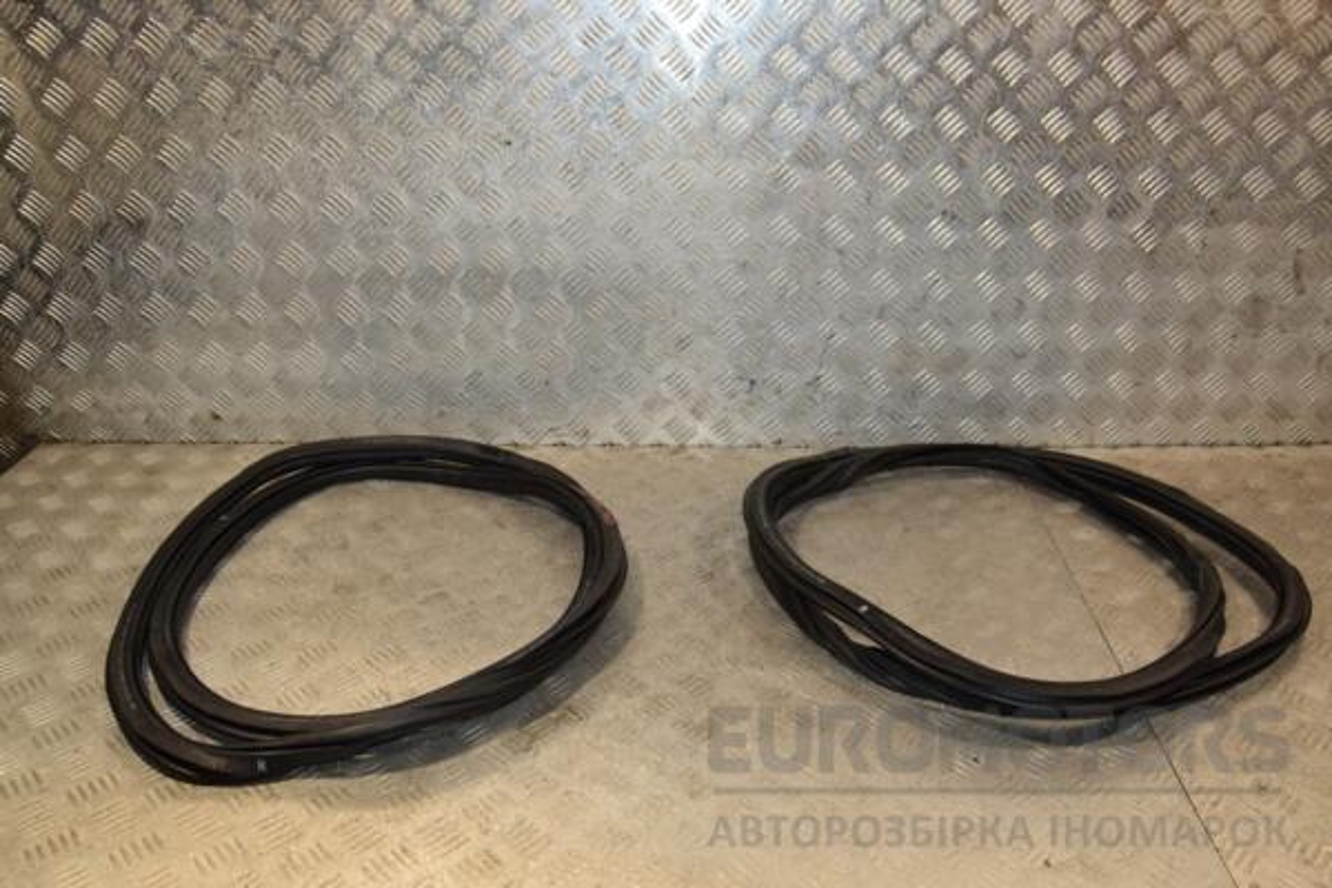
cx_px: 666
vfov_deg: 41.7
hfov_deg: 59.5
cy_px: 444
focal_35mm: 32
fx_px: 1165
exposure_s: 1/200
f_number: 5.6
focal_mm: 21
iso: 800
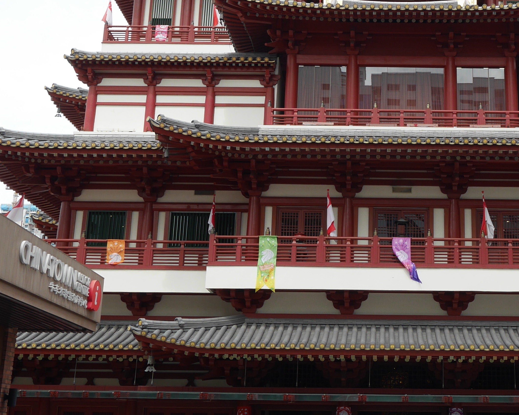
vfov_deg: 25.7
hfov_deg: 31.3
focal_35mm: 59
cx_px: 397
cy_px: 136
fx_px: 906
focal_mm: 14
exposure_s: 1/400
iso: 200
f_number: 6.3
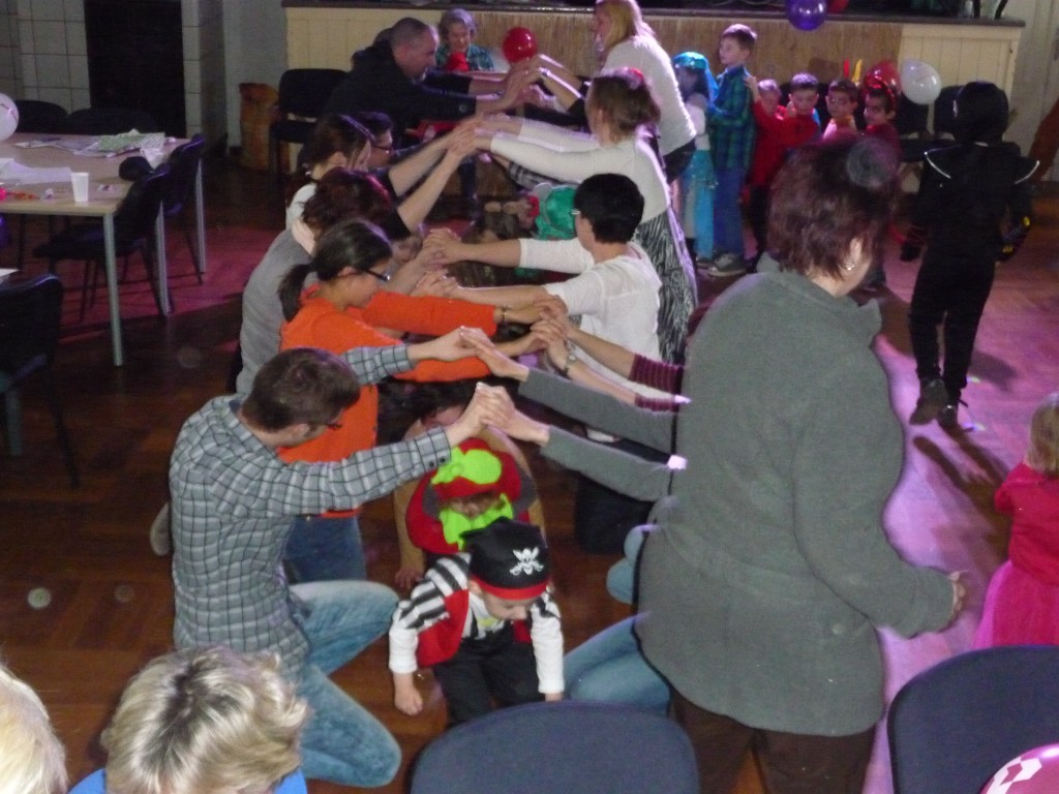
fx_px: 1468
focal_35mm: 48
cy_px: 397
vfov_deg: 30.3
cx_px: 530
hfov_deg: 39.7
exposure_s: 1/30
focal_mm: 8
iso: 800
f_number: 4.2
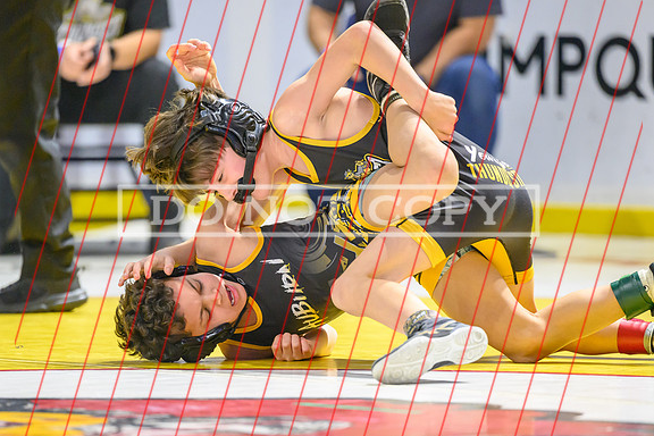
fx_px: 5268
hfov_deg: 7.1
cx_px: 316
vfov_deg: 4.7
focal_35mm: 290
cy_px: 303
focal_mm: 200
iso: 5000
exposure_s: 1/800
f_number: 2.8
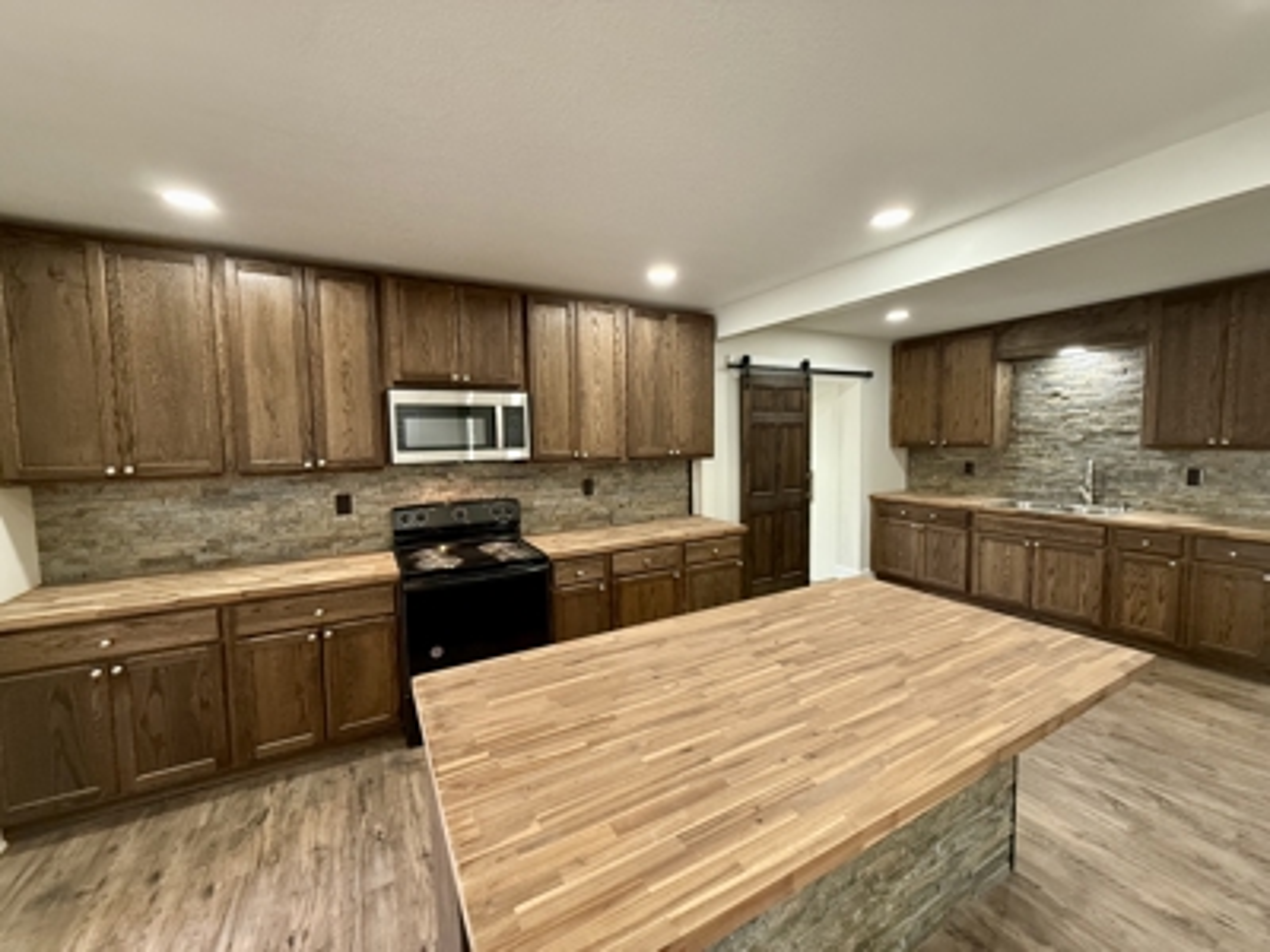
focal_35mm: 14
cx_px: 635
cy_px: 476
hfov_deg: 102.1
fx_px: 514
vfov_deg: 85.7
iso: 400
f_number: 2.2
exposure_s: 1/60
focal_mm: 2.22
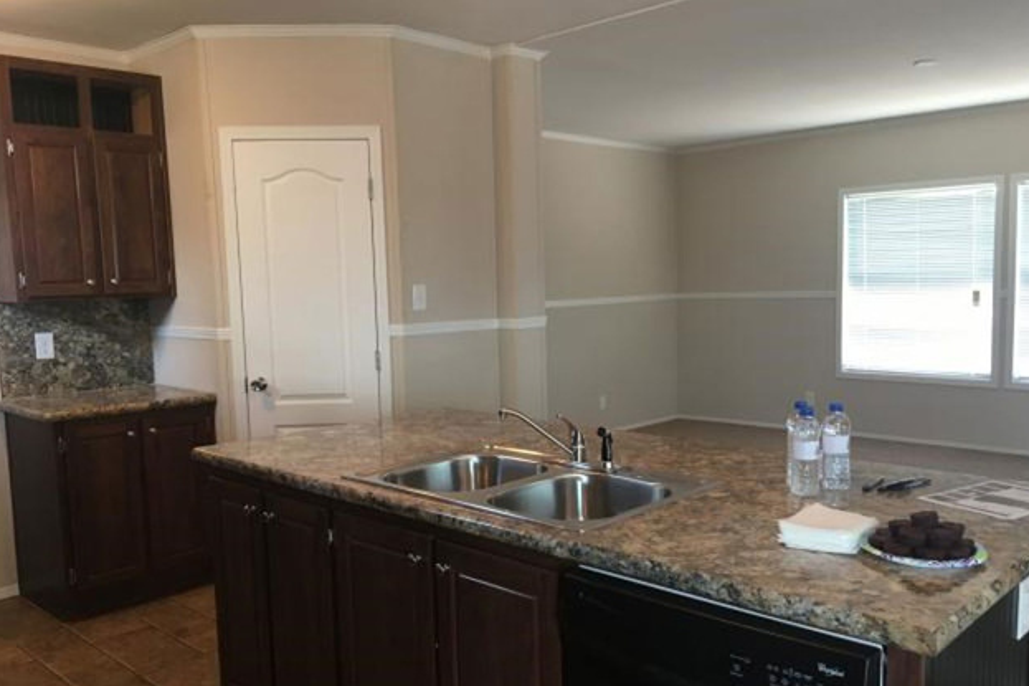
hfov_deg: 60.3
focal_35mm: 31
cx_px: 519
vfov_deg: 42.2
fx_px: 886
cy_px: 383
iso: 100
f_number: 2.2
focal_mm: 4.15
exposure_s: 1/30
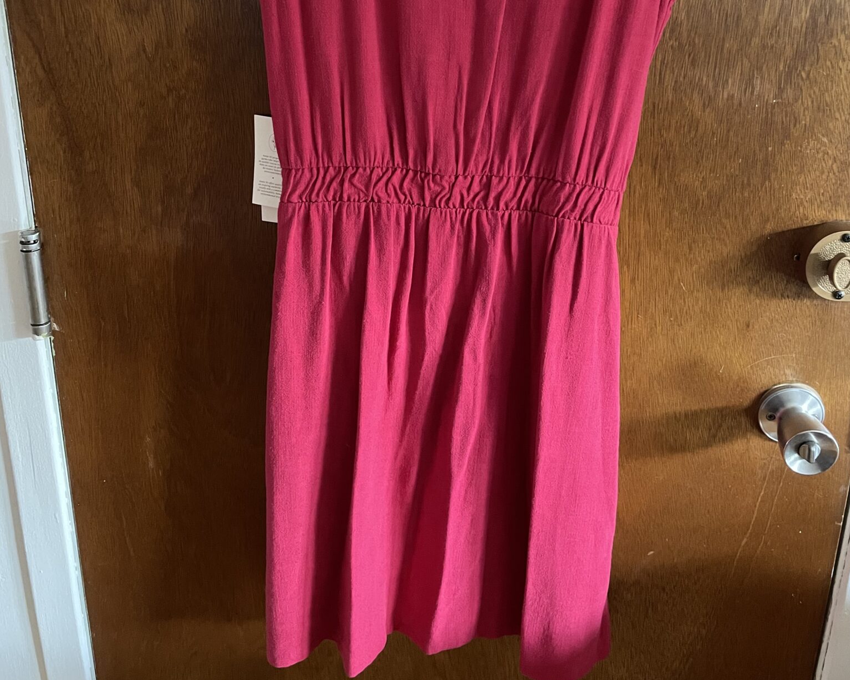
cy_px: 168
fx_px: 855
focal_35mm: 34
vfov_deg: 42.0
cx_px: 426
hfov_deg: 52.8
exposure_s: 1/30
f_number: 1.6
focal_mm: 4.2
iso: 800
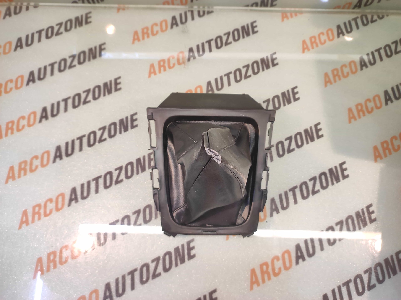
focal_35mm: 17
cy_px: 150
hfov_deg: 91.1
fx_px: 197
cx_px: 200
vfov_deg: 74.7
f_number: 1.79
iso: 196
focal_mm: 4.74
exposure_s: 1/33
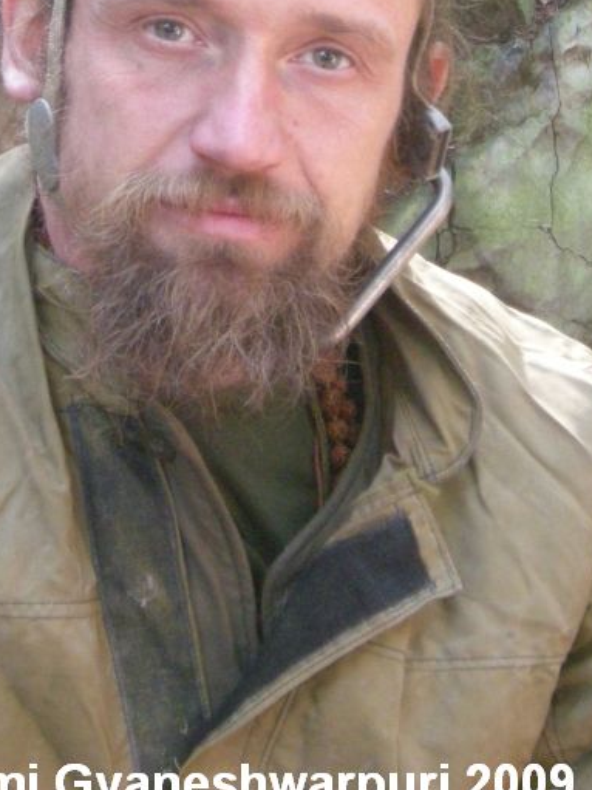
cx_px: 246
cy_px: 5
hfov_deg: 11.5
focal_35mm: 129
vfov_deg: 15.0
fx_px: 2943
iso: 400
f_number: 4.1
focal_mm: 10.1
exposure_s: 1/9.3
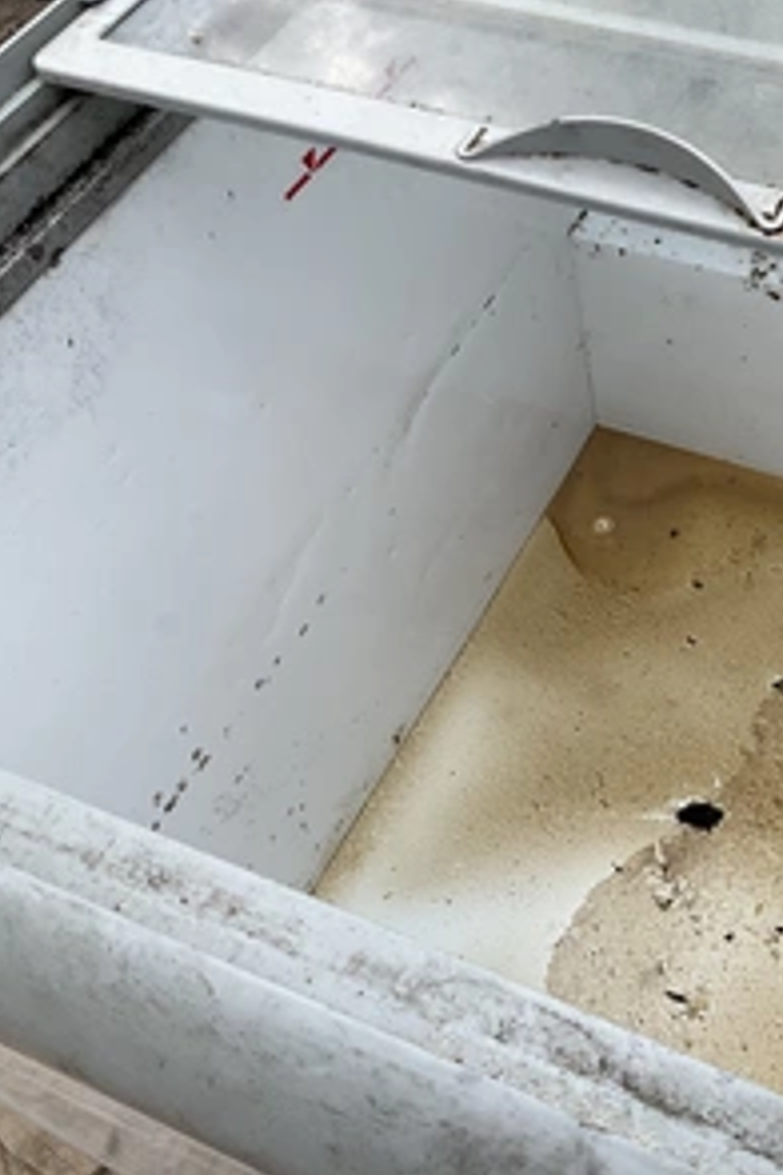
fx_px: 1338
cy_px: 591
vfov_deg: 47.4
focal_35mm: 41
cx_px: 659
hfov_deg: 31.5
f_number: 1.8
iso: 25
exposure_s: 1/1490
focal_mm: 3
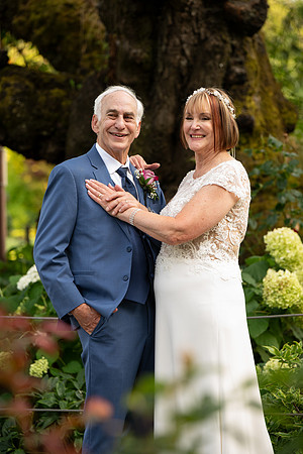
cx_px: 152
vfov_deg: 12.8
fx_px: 2020
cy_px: 227
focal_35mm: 160
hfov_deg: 8.6
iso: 1000
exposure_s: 1/320
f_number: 4.5
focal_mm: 160
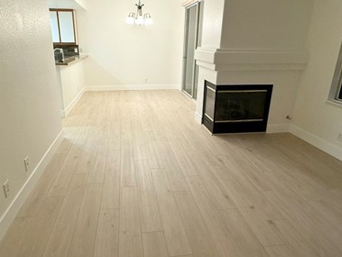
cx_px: 157
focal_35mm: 24
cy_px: 116
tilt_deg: -17.2
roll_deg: +0.4
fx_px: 237
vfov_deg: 56.7
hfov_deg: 71.4
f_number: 2.2
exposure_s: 1/120
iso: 320
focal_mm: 2.22
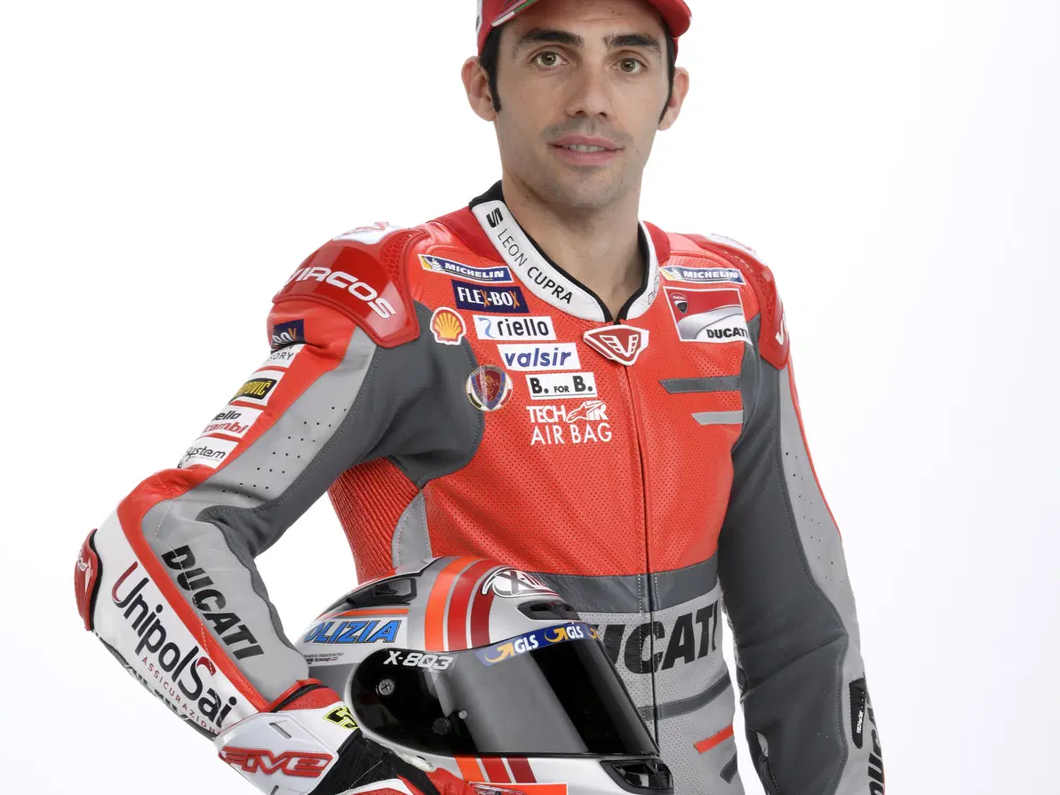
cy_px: 522
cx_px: 528
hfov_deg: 11.2
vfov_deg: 8.4
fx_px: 5421
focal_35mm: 177
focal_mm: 122
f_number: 22
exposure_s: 1/160
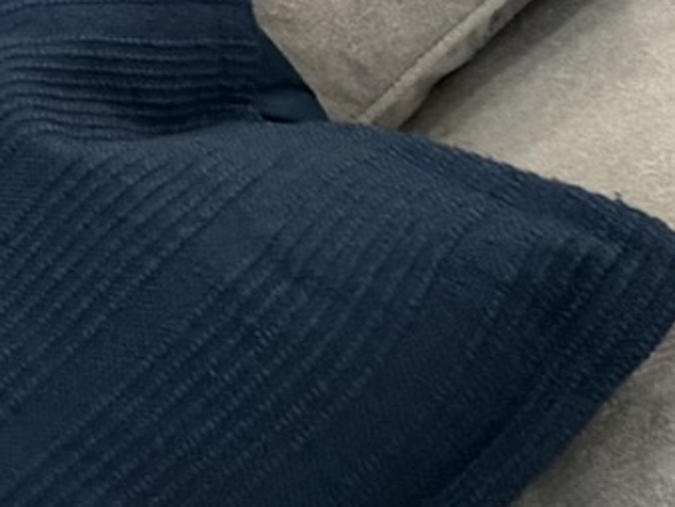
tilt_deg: -13.4
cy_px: -814
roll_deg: -0.1
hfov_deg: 13.7
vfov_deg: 12.4
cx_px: -1060
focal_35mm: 85
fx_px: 1658
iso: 250
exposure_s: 1/120
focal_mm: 2.22
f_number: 2.2
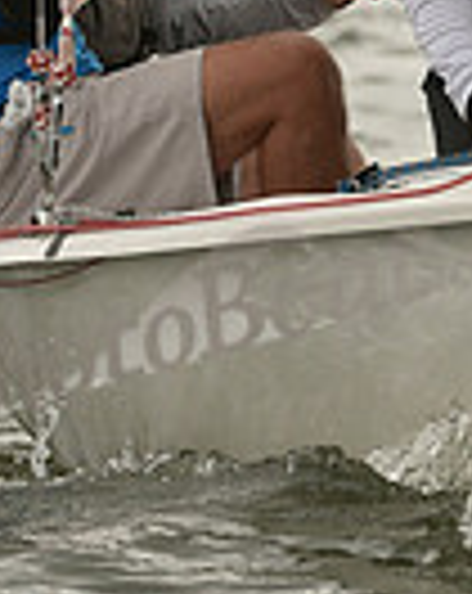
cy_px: 20
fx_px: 17382
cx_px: 782
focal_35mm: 992
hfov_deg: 1.6
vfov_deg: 2.0
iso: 400
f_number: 5.6
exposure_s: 1/1250
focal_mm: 240
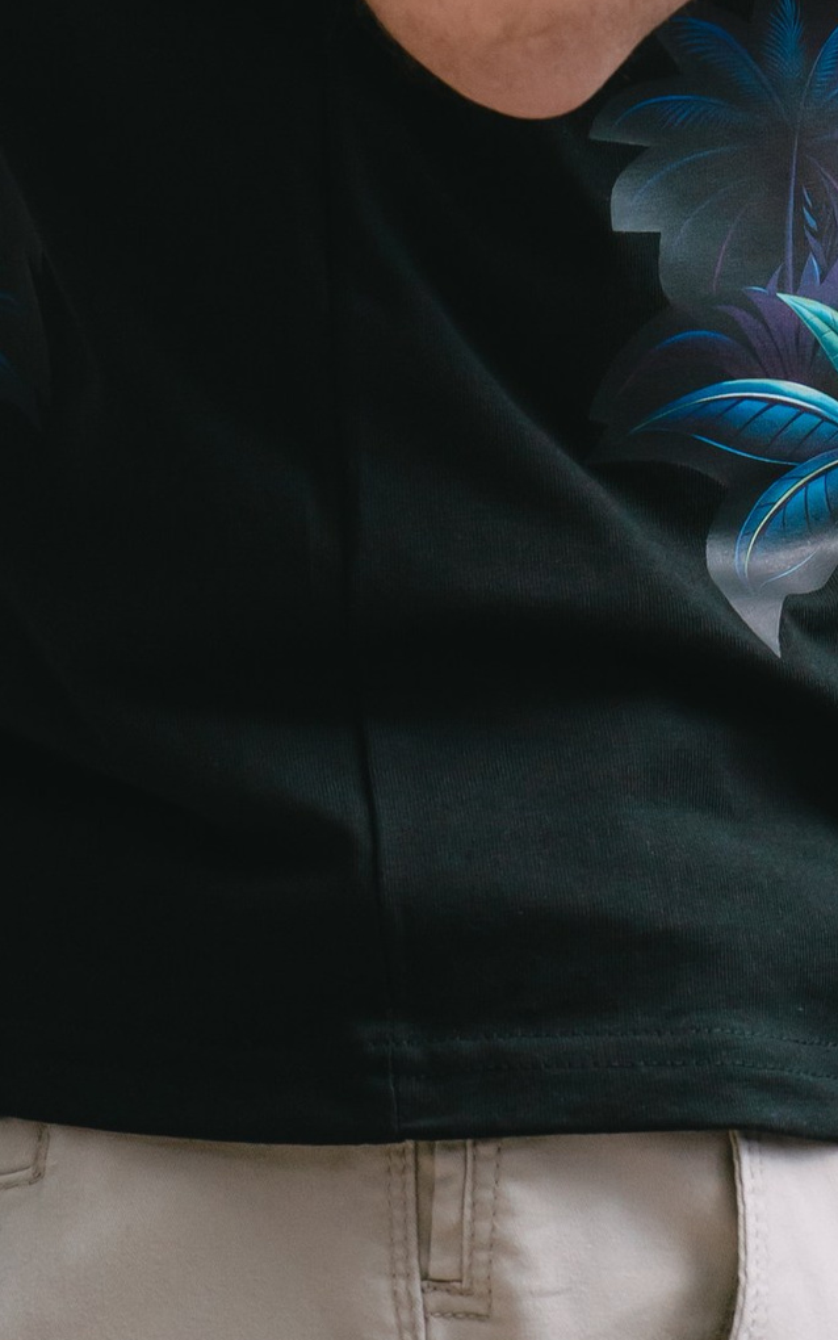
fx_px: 11906
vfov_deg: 6.3
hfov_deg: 4.0
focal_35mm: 326
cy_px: -1173
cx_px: 1168
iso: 500
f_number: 4.5
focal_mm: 85
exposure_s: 1/640
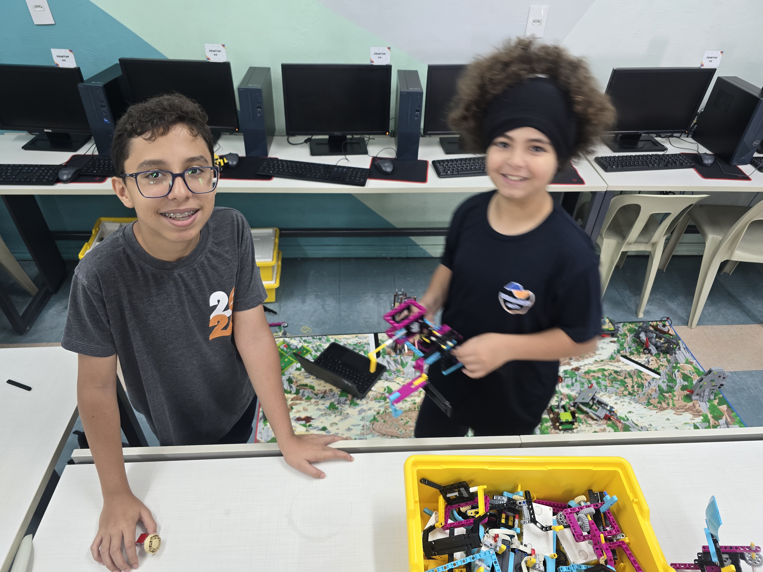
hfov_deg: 73.9
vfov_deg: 58.9
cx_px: 382
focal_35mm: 23
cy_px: 286
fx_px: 507
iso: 100
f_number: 1.7
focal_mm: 6.3
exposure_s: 1/30
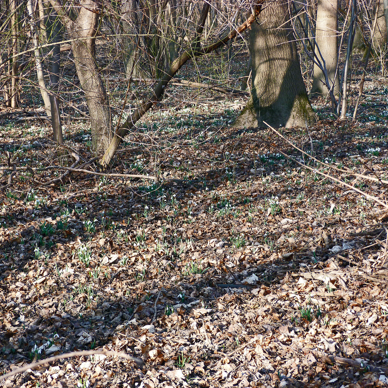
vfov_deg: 15.2
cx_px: 183
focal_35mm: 115
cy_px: 195
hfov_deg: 15.2
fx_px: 1458
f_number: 3.4
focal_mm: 17.5
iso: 100
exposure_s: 1/80
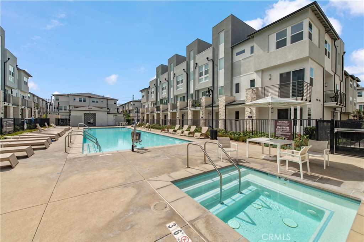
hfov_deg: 104.3
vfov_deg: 81.1
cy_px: 121
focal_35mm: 14
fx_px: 141
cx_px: 182
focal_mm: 14
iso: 100
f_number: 7.1
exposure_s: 1/500
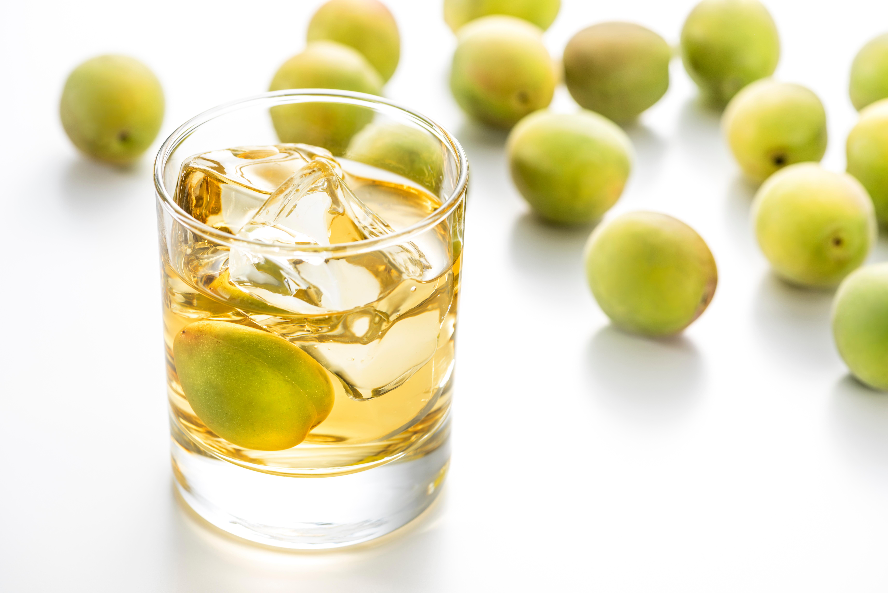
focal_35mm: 105
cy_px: 296
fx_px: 2591
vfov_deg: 13.1
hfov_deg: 19.5
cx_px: 444
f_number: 8
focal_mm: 105
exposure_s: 1/160
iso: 50
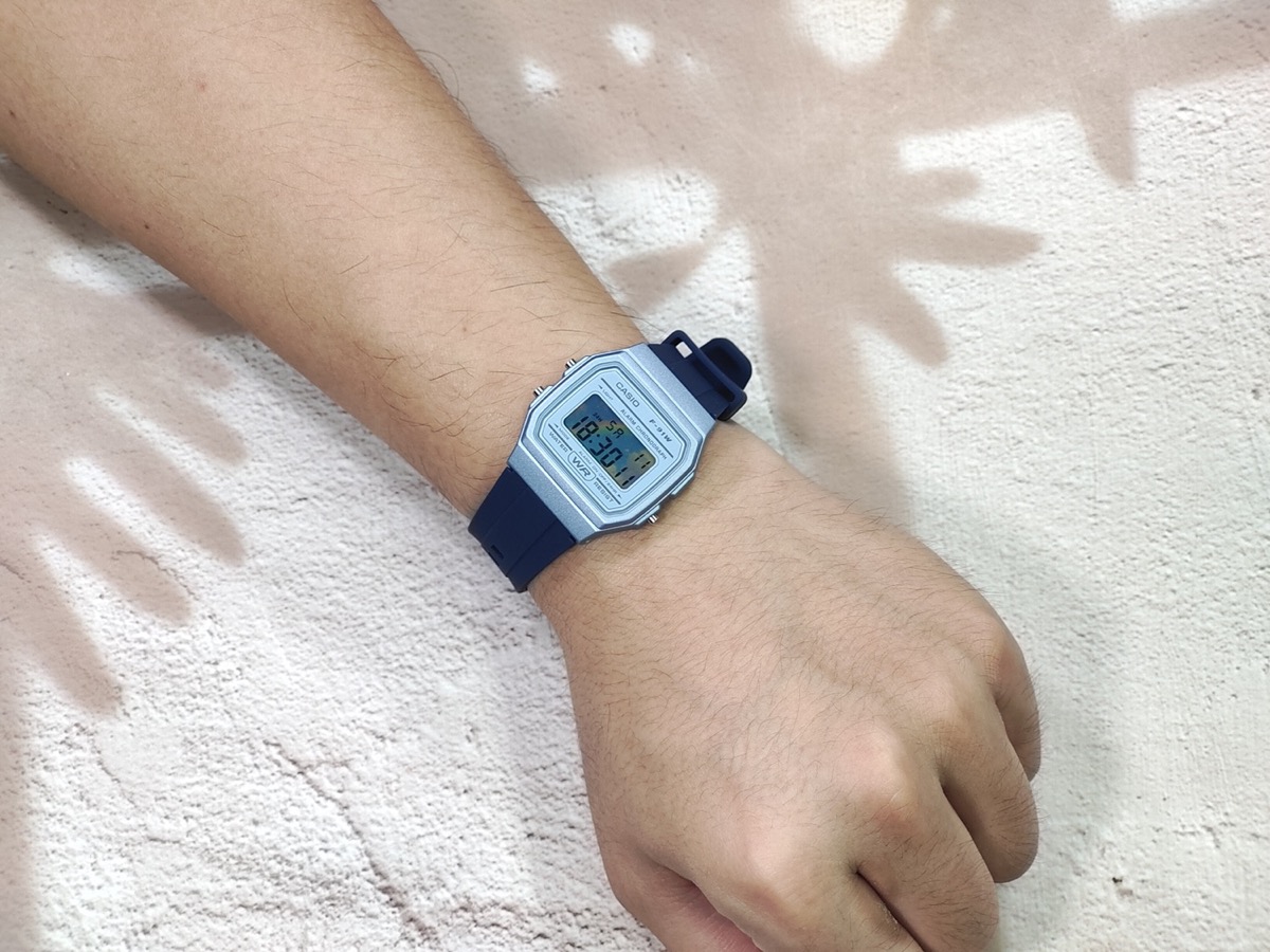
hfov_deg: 38.2
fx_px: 1834
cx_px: 635
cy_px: 476
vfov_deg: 29.1
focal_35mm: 50
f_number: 2.08
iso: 73
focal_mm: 7.55
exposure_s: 1/100
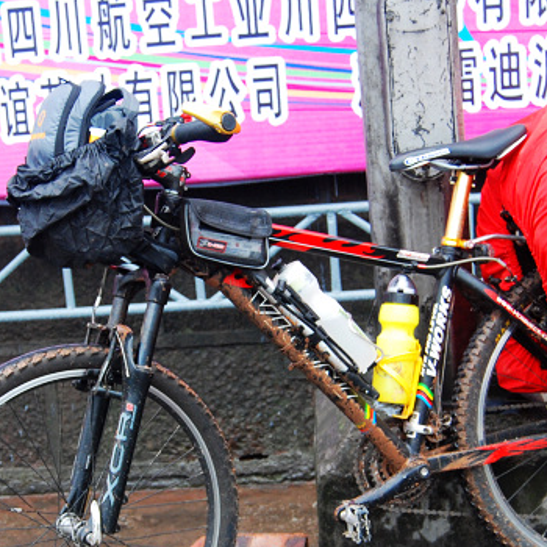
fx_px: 1251
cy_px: 360
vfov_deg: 24.5
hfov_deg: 24.6
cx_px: 194
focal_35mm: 70
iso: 400
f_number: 4
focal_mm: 24
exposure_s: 1/40
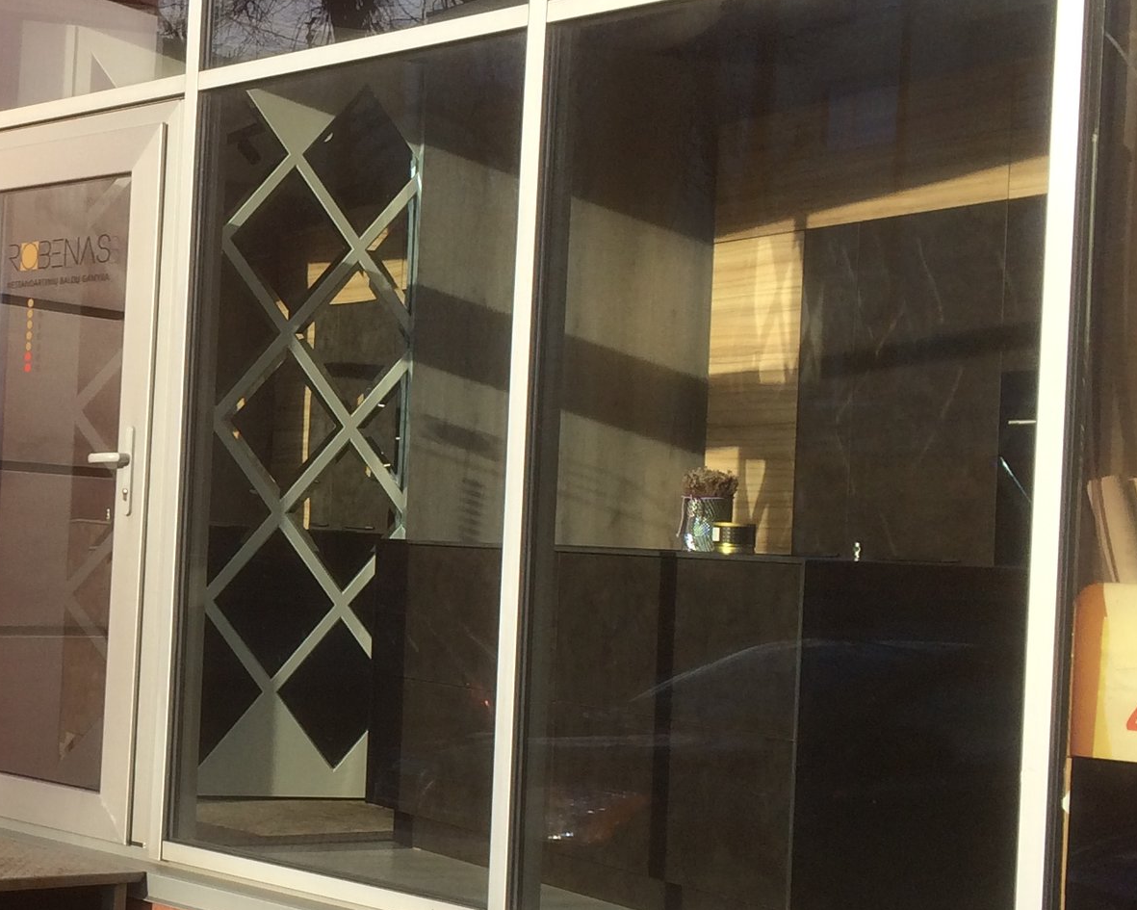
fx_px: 2322
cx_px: -120
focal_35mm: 69
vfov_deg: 22.2
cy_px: 506
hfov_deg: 25.5
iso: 32
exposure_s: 1/855
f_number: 2.2
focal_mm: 4.15
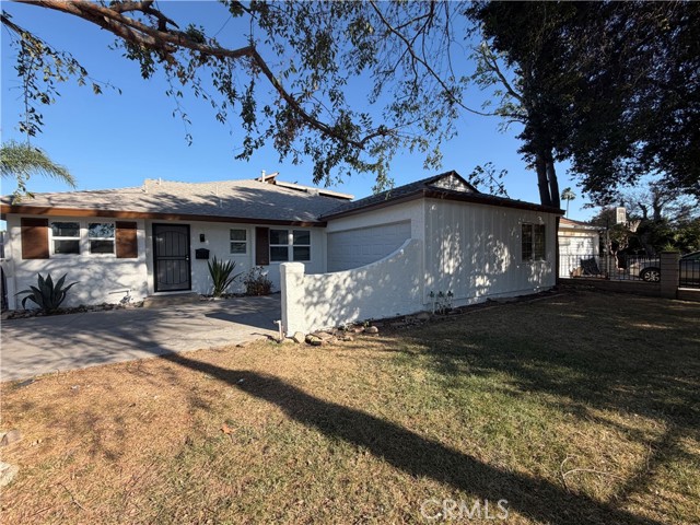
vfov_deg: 85.7
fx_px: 283
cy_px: 262
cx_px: 350
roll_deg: +1.3
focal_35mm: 14
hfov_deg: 102.1
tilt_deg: -1.2
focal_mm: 2.22
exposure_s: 1/770
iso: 32
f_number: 2.2
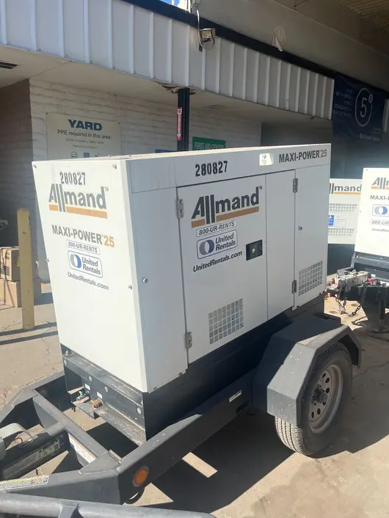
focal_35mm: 27
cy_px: 252
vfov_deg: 65.3
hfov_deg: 51.4
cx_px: 191
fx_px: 404
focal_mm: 5.1
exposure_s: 1/3745
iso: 50
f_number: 1.6
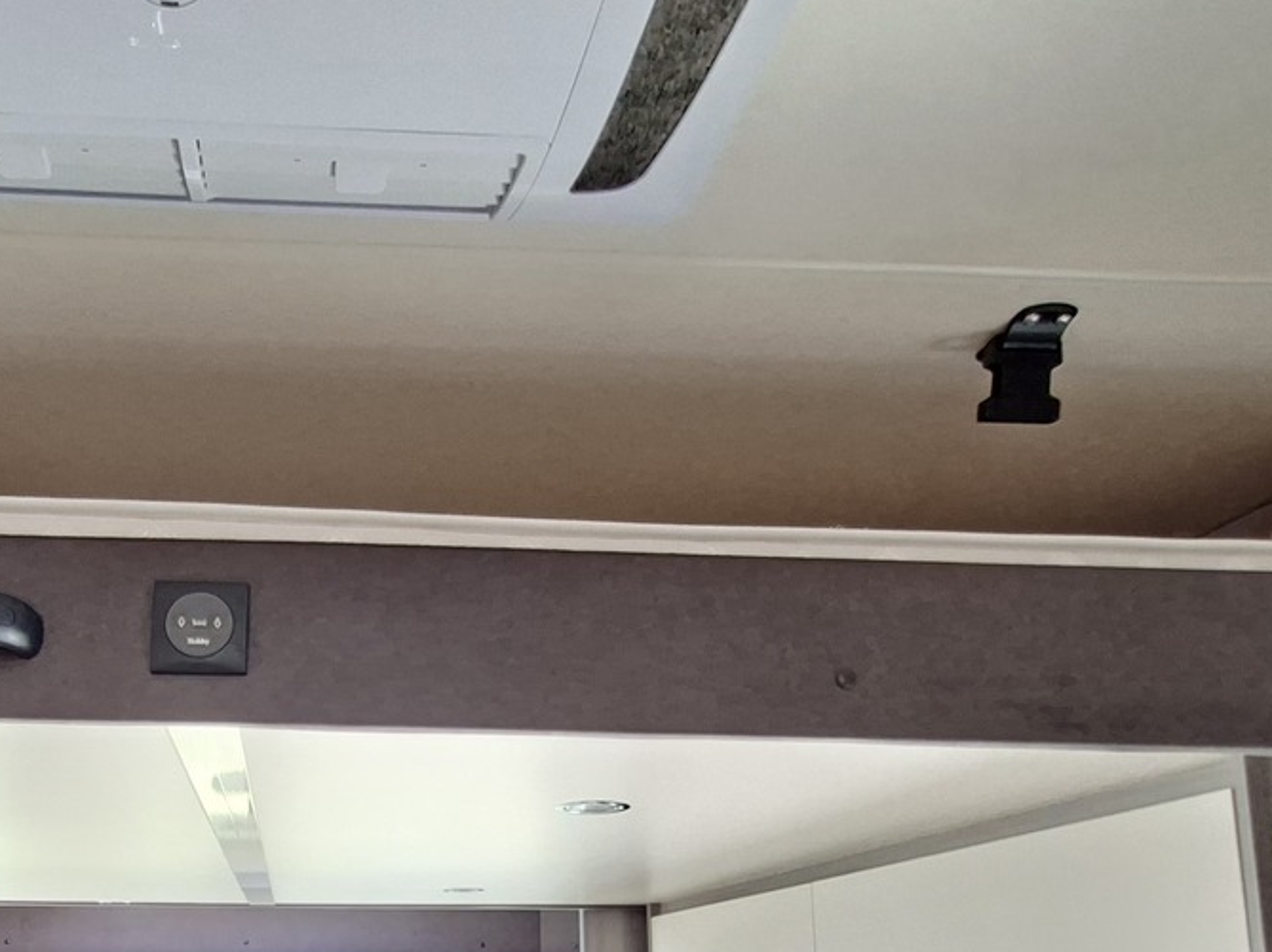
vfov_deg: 45.4
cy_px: 846
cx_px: 338
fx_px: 1028
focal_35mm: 28
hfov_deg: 60.5
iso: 160
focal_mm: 1.74
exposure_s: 1/33
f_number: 2.2
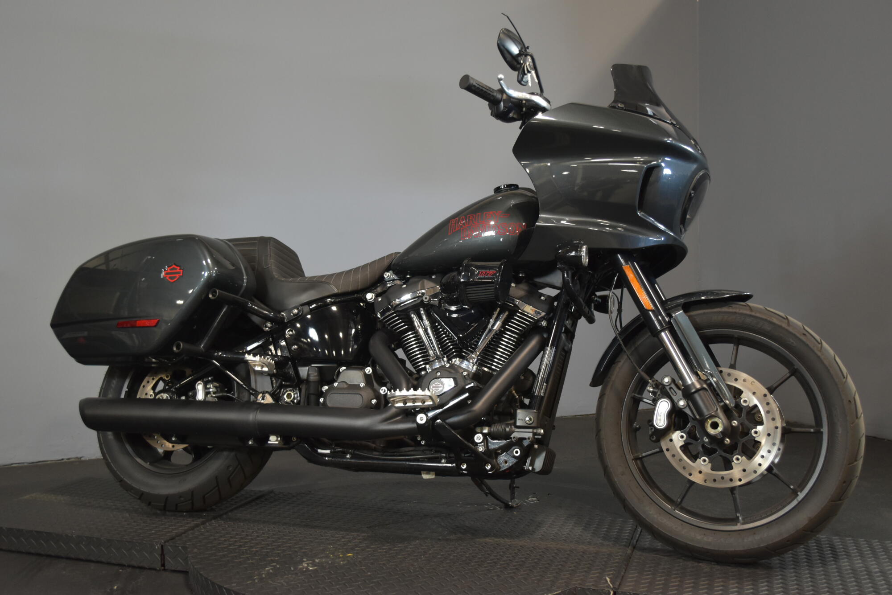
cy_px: 298
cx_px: 446
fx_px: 892
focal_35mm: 36
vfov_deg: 36.9
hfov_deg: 53.1
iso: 1000
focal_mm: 24
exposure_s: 1/30
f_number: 4
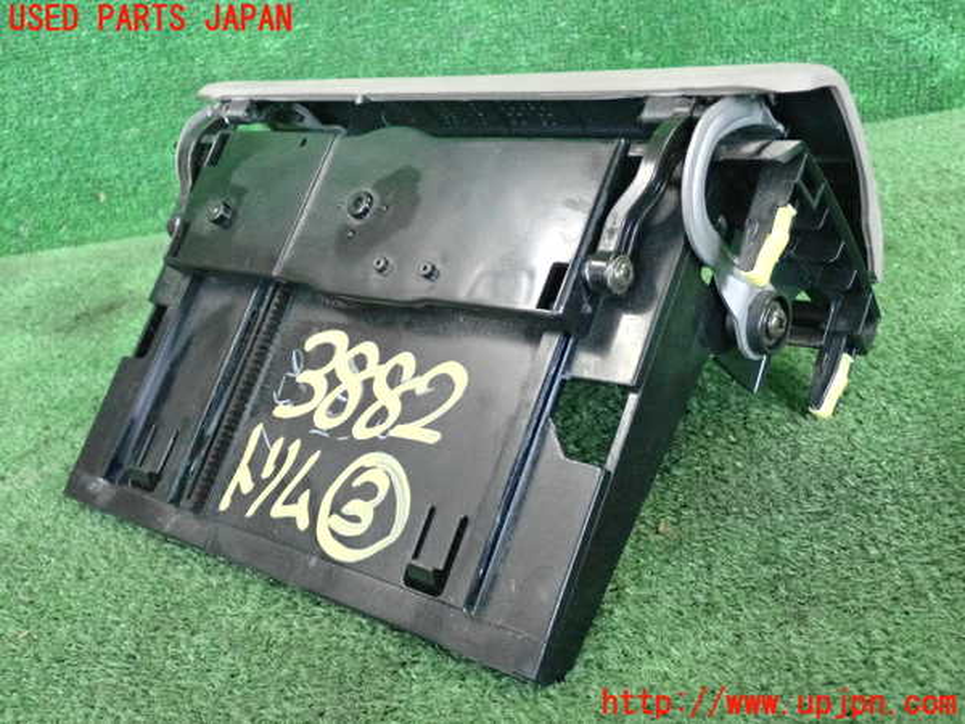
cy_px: 362
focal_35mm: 41
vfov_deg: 35.1
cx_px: 482
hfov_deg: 45.8
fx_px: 1143
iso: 3200
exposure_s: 1/125
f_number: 2.8
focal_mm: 7.31
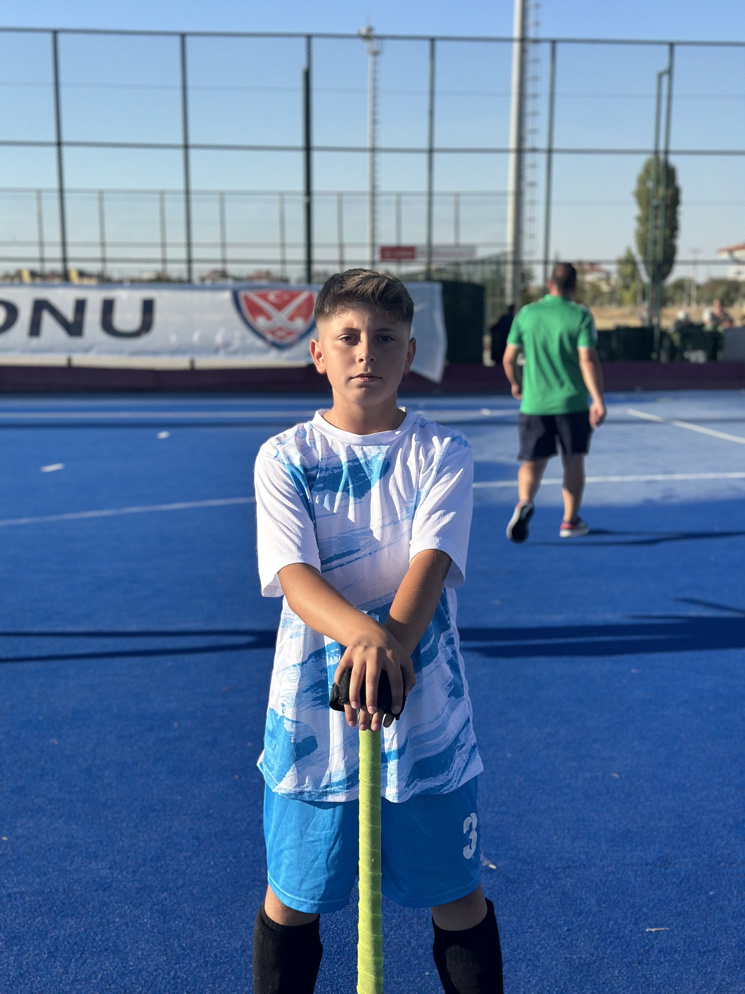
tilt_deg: -7.4
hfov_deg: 30.3
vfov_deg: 39.7
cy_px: 497
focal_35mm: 48
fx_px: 1377
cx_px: 372
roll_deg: +0.7
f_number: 1.78
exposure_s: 1/4016
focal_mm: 6.86
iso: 100
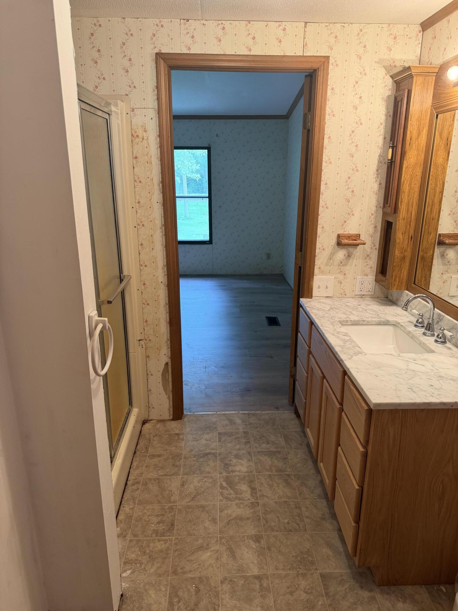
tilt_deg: -16.8
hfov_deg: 56.8
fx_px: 423
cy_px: 306
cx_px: 229
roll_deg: -0.6
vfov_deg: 71.6
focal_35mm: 24
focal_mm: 6.76
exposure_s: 1/60
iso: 200
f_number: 1.78
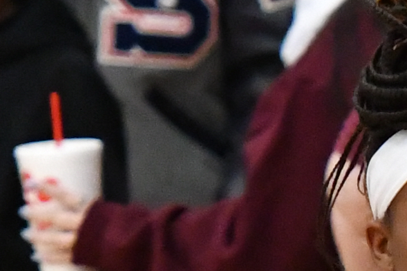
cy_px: 759
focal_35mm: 1493
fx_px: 16881
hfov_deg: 1.4
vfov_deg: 0.9
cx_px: 1147
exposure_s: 1/1000
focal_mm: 130
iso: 6400
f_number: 3.2
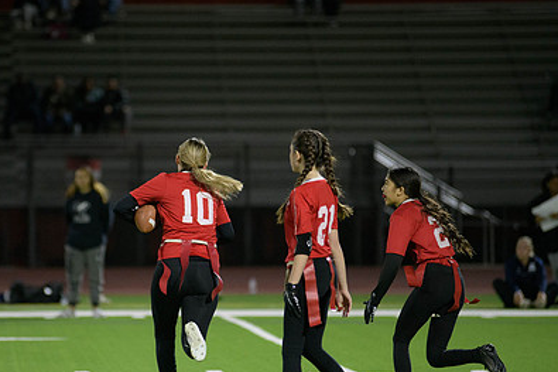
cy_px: 214
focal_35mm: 294
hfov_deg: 7.0
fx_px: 4555
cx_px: 202
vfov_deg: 4.7
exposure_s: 1/640
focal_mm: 200
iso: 3200
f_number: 2.8
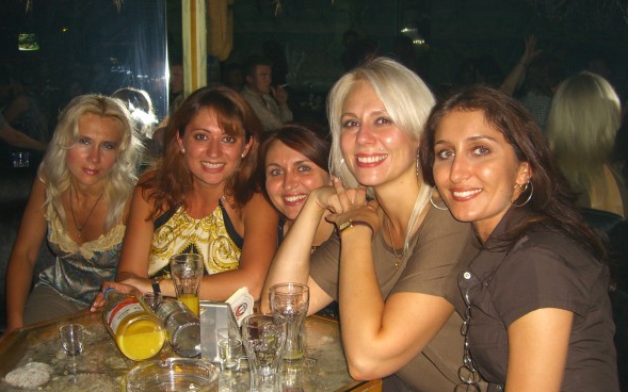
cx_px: 317
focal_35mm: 41
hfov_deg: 48.2
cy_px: 219
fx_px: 702
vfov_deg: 31.2
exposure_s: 1/60
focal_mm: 7.9
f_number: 2.8
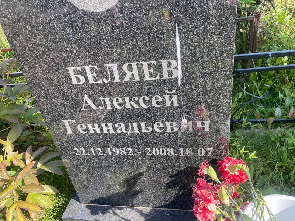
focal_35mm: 26
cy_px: 110
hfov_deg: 67.3
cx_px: 148
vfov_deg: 53.1
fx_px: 222
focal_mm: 4.25
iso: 32
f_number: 1.8
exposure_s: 1/429
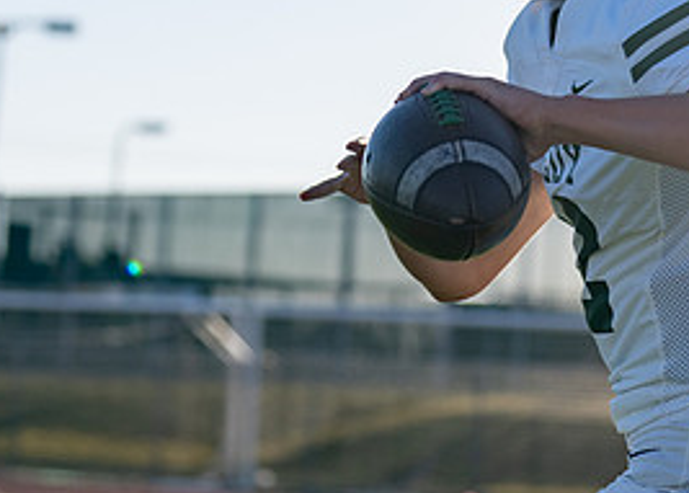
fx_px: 3974
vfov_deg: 7.1
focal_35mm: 203
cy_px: 50
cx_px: 507
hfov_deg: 9.9
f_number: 2.8
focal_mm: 70
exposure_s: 1/2500
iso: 160
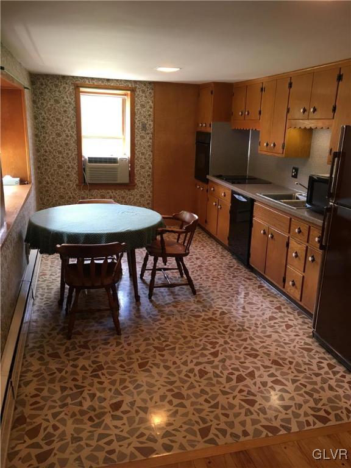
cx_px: 176
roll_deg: -0.7
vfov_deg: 61.7
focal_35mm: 29
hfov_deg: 48.2
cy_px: 234
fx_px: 392
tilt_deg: -15.6
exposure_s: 1/30
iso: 80
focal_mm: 4.15
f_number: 2.2
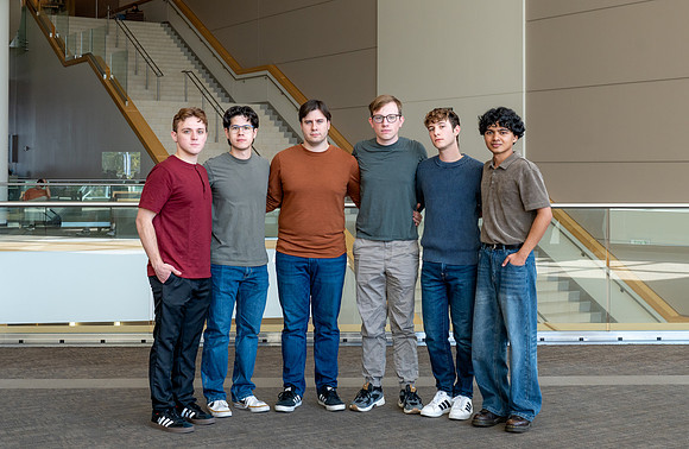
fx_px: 1053
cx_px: 343
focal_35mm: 55
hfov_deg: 36.2
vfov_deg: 24.0
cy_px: 148
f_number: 5.6
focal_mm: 39
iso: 500
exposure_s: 1/200
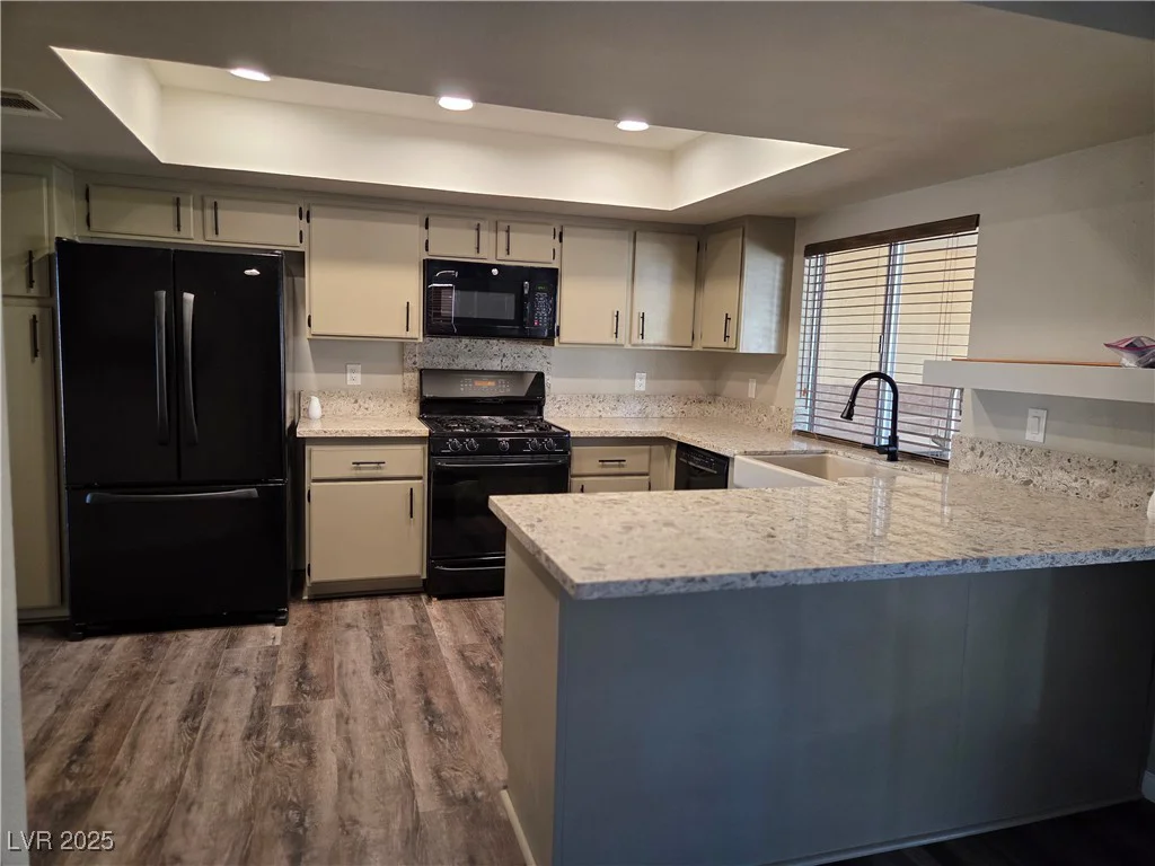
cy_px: 433
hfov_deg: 73.9
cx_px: 578
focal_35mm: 23
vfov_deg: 58.9
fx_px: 767
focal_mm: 5.4
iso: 160
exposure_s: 1/120
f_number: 1.8
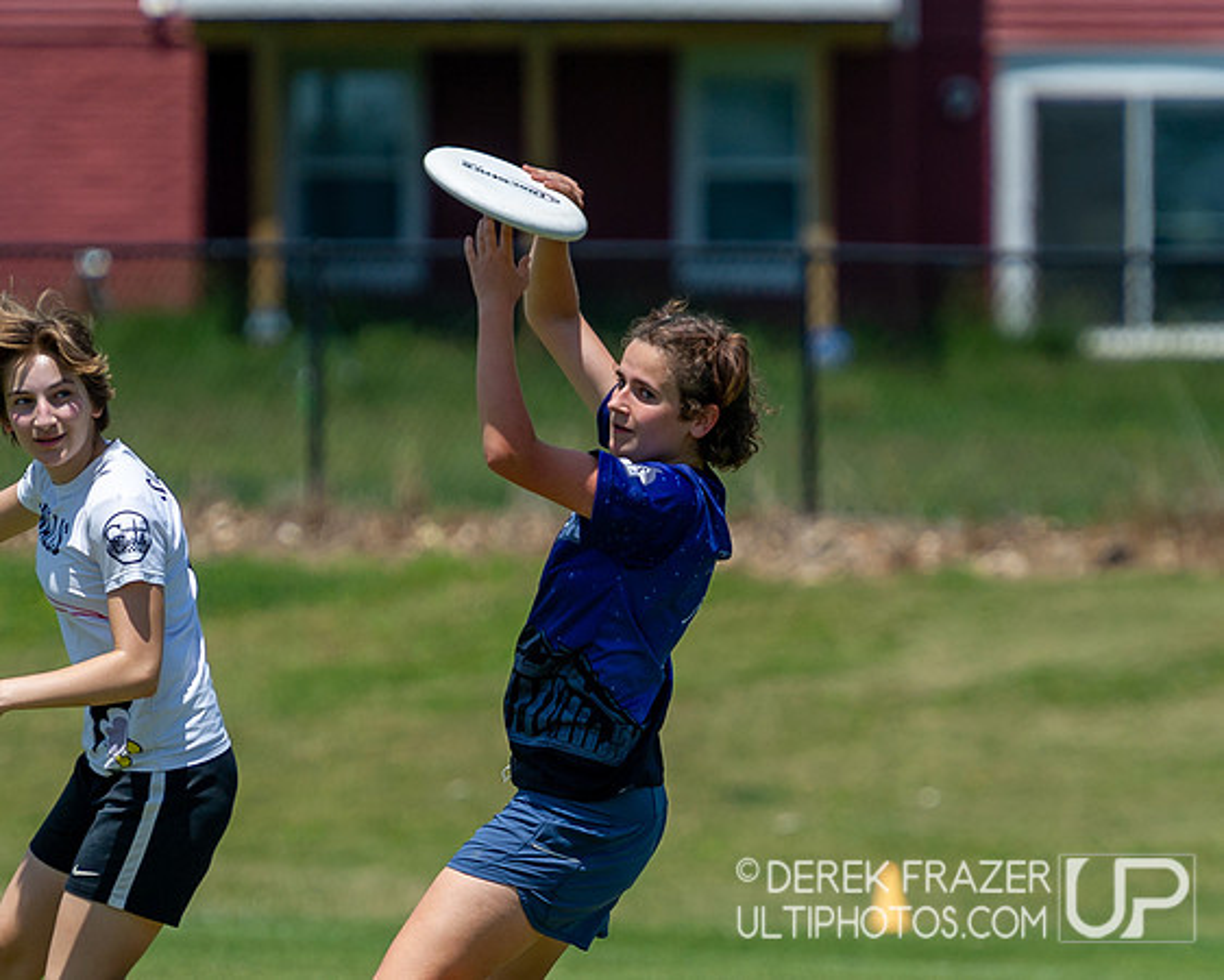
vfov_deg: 3.2
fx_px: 17638
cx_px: 544
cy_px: 673
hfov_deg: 4.0
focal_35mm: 487
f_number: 4
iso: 320
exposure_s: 1/3200
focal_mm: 260
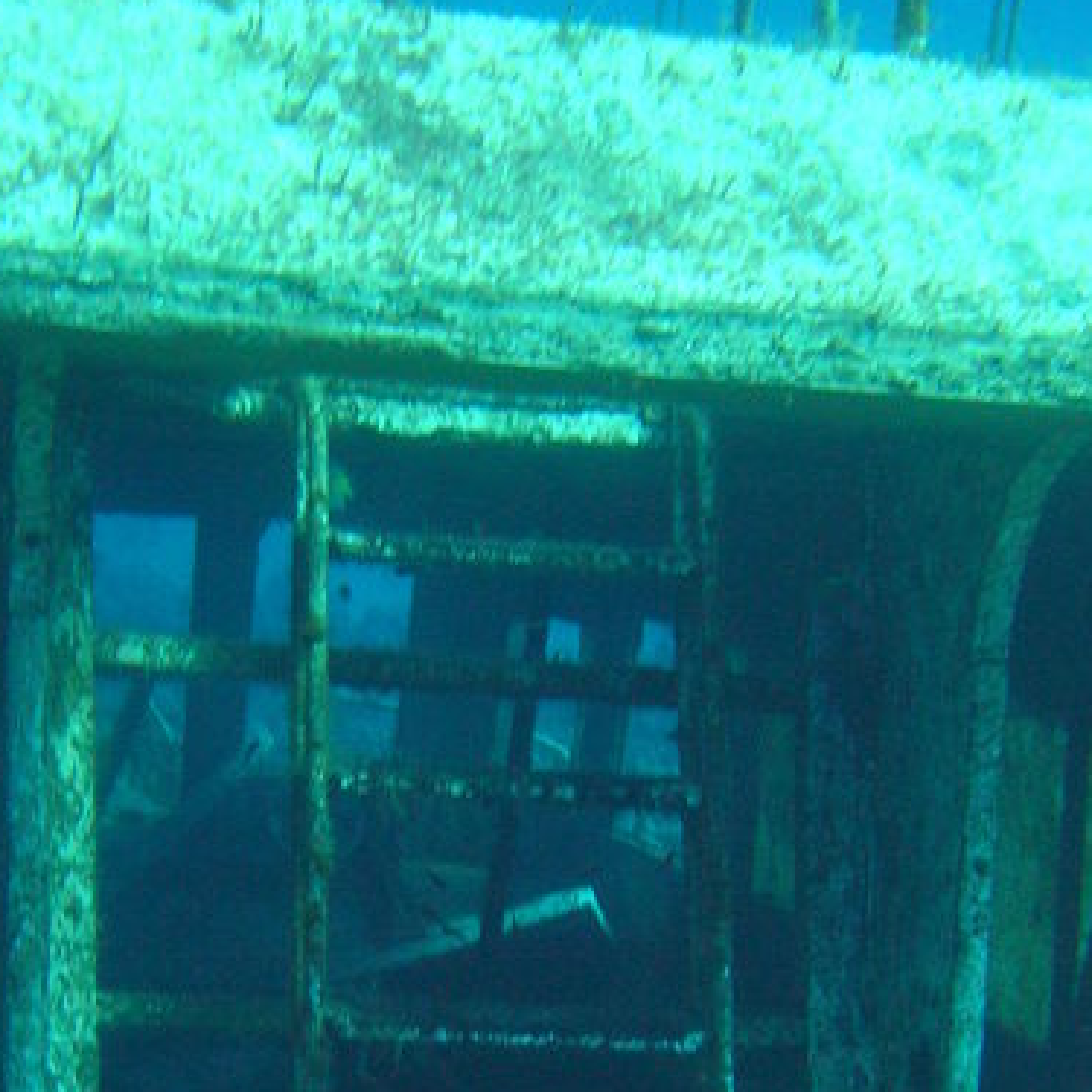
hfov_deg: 26.9
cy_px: 1031
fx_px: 2284
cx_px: 526
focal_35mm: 64
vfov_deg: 25.8
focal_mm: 5.7
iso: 50
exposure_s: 1/34.3
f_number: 4.9
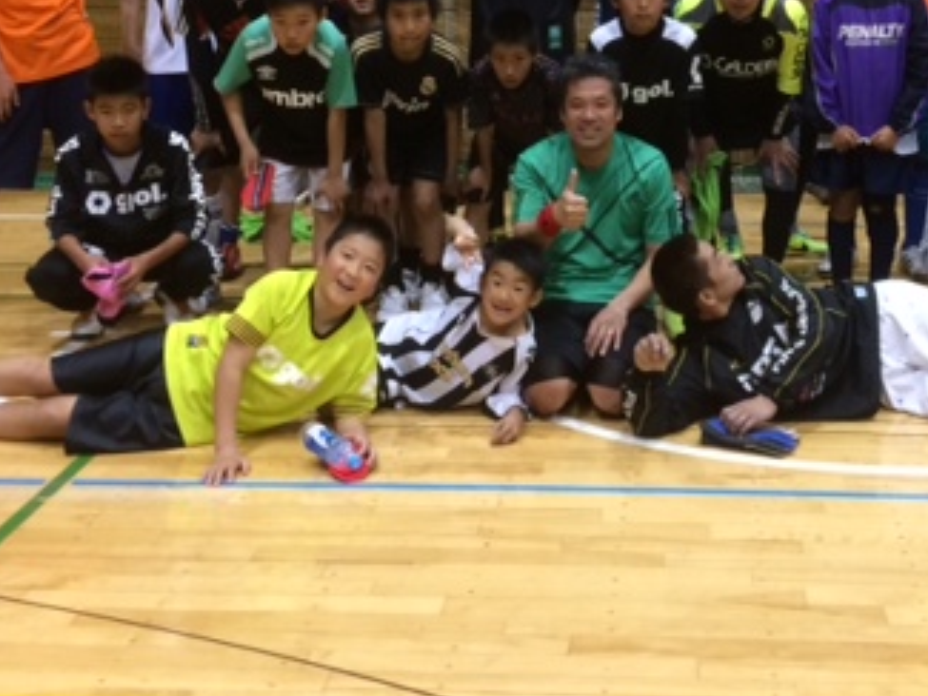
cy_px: 29
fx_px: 1582
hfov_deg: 32.4
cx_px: 637
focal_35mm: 59
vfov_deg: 23.9
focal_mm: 4.12
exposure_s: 1/33
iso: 200
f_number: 2.2
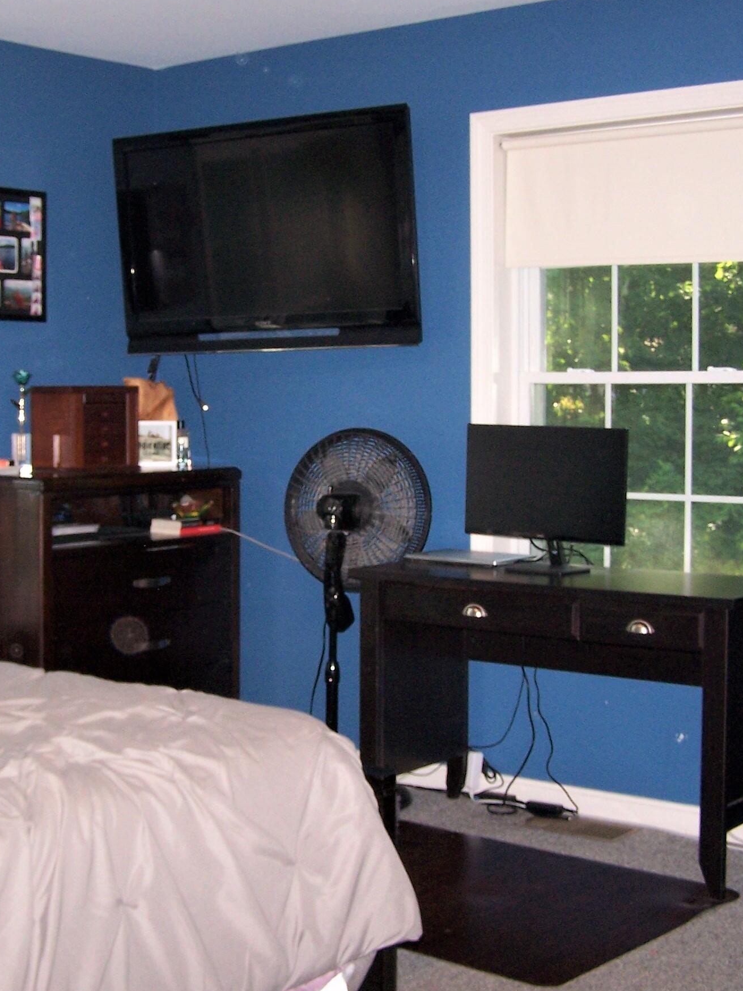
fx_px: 1603
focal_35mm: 56
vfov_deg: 34.3
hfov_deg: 26.0
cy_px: 489
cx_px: 263
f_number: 2.8
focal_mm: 6.3
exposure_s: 1/60
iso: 140
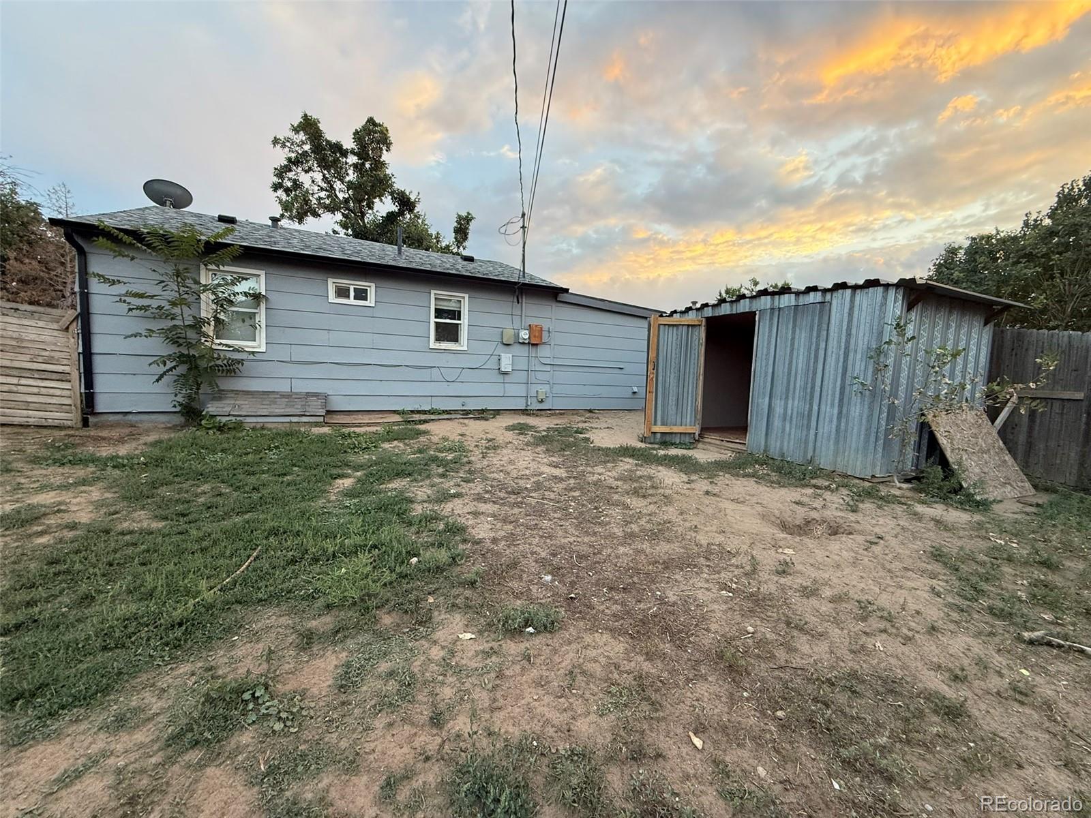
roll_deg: -0.7
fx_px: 441
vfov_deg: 85.7
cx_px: 546
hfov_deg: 102.1
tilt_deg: -4.2
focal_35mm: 14
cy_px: 409
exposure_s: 1/99
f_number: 2.2
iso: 200
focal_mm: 2.22
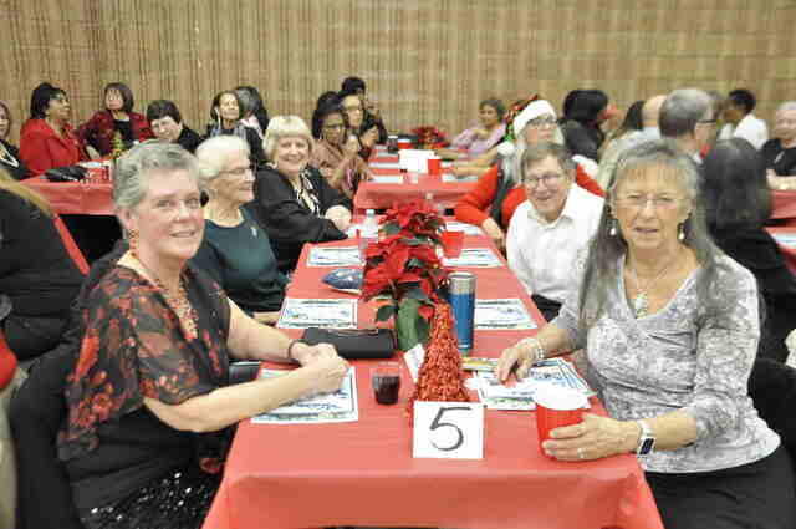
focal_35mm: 36
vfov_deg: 36.8
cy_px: 264
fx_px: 795
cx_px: 398
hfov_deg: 53.2
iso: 1400
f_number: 4.5
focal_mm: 24
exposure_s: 1/40
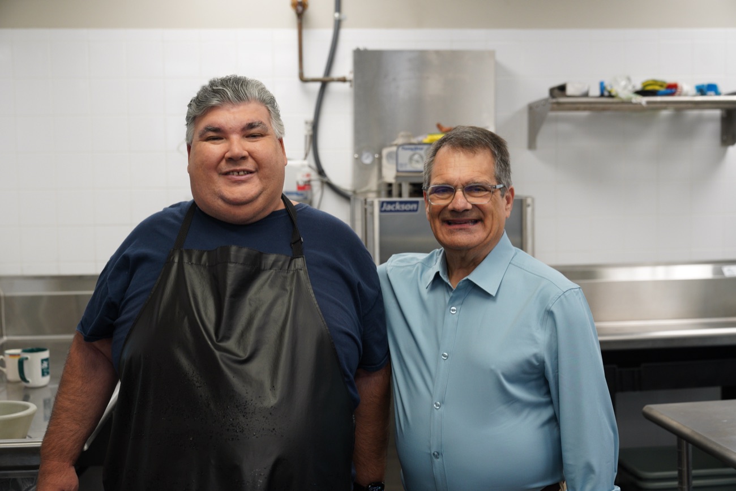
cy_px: 246
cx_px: 368
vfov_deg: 27.5
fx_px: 1002
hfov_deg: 40.3
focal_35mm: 49
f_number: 3.5
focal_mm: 49
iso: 1250
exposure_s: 1/250
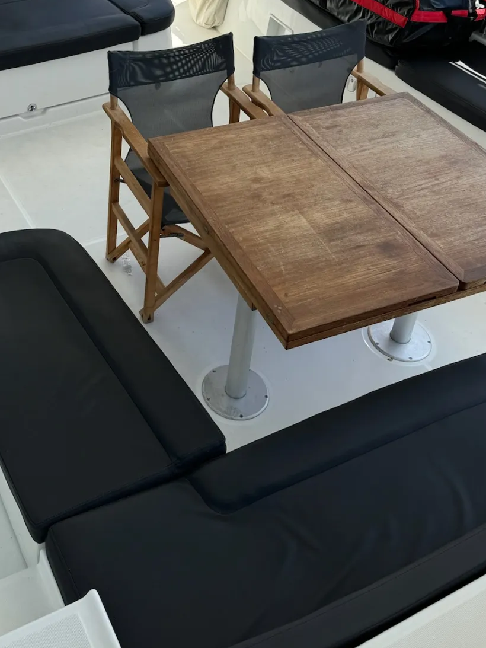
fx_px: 767
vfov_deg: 44.5
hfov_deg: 34.9
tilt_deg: -34.0
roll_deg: -2.2
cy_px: 176
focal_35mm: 41
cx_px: 178
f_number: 1.78
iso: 80
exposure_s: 1/1366
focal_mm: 6.76
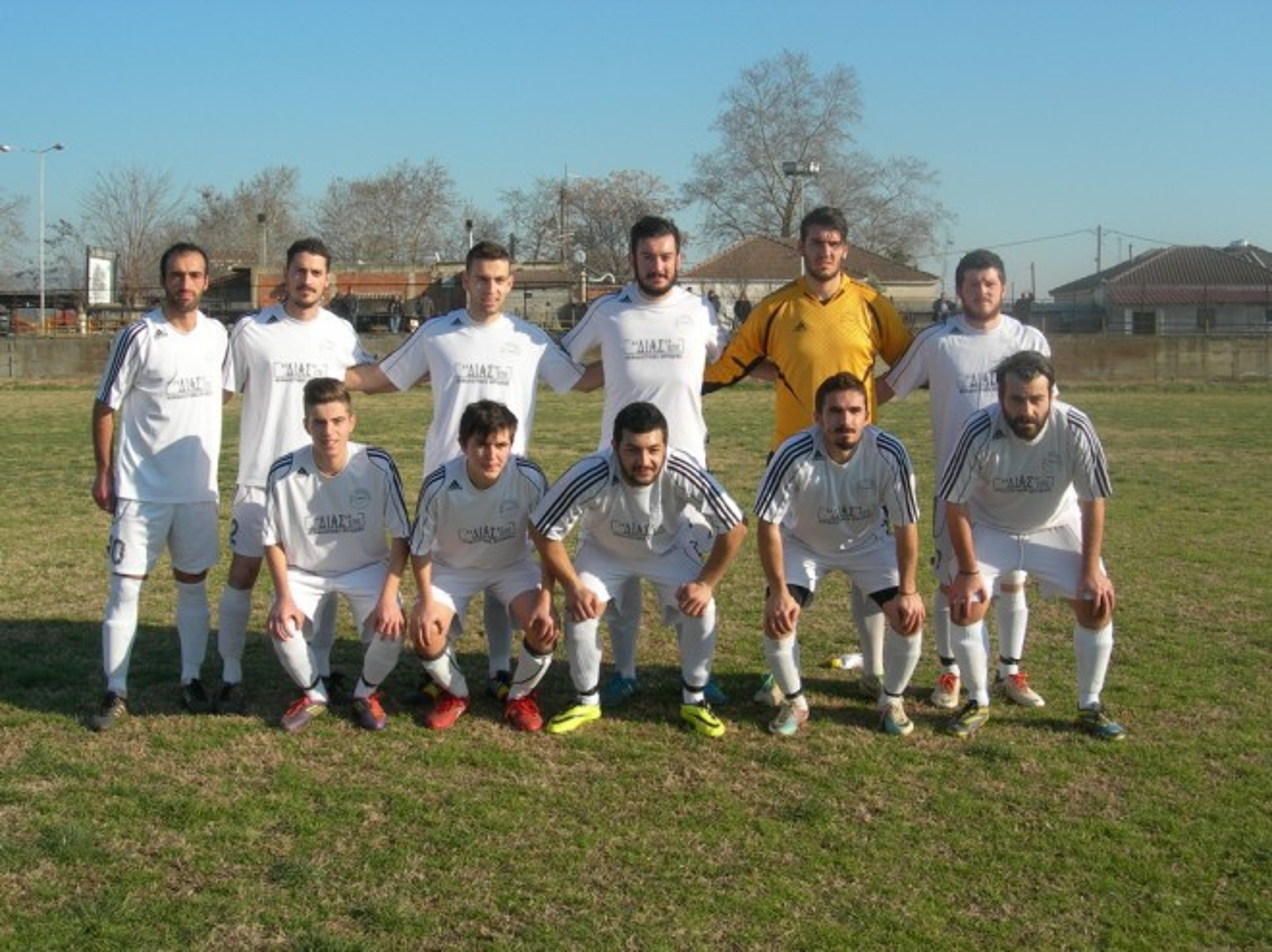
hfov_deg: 45.8
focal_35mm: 41
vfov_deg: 35.1
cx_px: 636
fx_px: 1505
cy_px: 476
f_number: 4.9
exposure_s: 1/435
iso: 50
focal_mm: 8.5
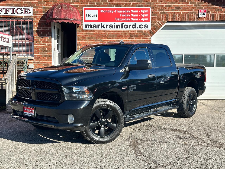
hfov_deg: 39.7
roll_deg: +0.2
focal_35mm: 48
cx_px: 112
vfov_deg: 30.3
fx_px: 312
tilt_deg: -3.5
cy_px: 84
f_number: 1.78
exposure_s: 1/1783
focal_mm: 6.86
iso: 64
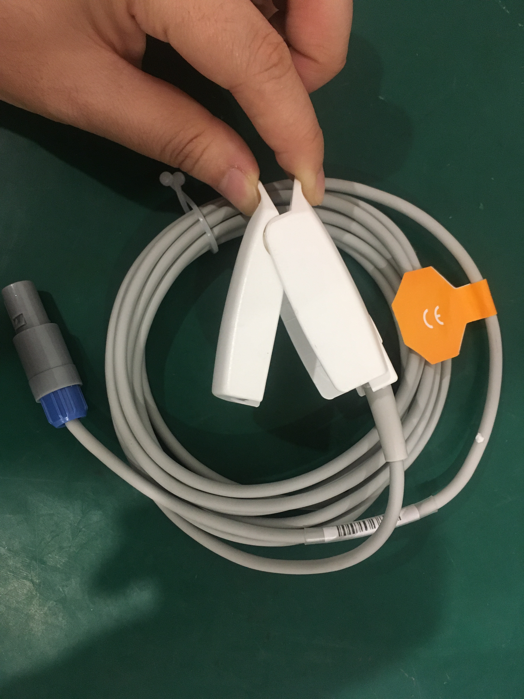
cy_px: 350
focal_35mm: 29
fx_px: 585
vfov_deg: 61.7
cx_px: 262
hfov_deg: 48.2
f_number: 2.2
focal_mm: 4.15
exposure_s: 1/17
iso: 200
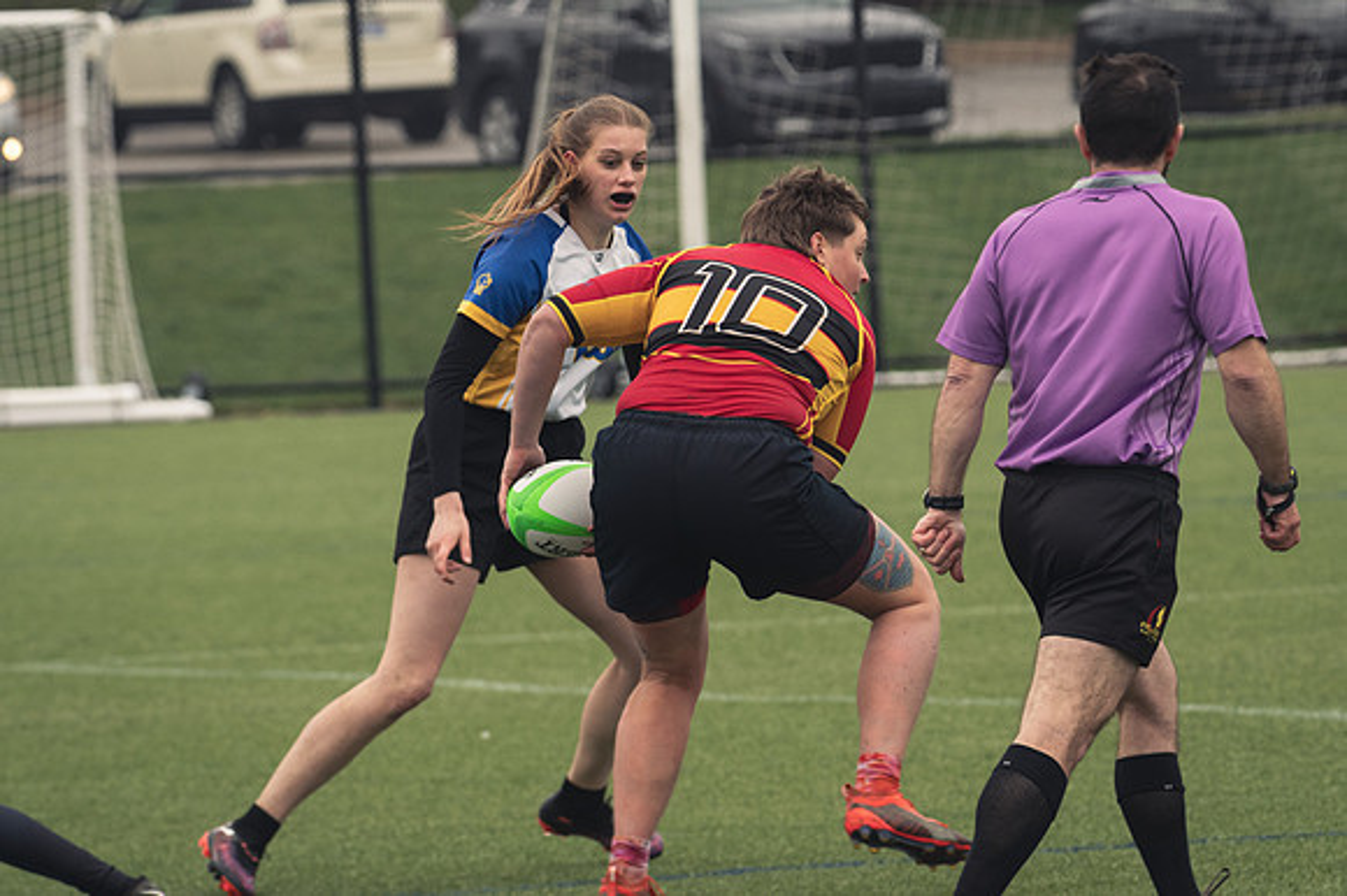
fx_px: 14584
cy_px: 448
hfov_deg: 5.3
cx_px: 674
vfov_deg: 3.5
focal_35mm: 390
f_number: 6.3
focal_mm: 260
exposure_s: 1/800
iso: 1000
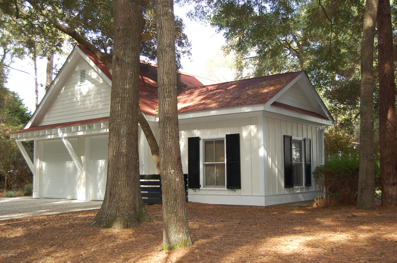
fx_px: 429
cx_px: 198
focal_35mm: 39
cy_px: 132
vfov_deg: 34.1
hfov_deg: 49.6
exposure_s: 1/250
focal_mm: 26
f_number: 4
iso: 400
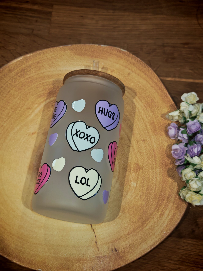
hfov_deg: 30.3
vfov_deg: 39.7
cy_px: 136
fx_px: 375
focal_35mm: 48
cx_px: 102
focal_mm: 6.83
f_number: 2
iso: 160
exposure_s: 1/100
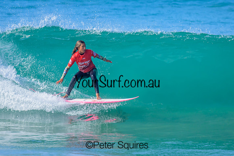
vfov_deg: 1.3
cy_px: 63
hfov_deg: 1.9
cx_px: 107
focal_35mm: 1098
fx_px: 7141
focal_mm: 800
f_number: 6.3
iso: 560
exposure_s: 1/2000
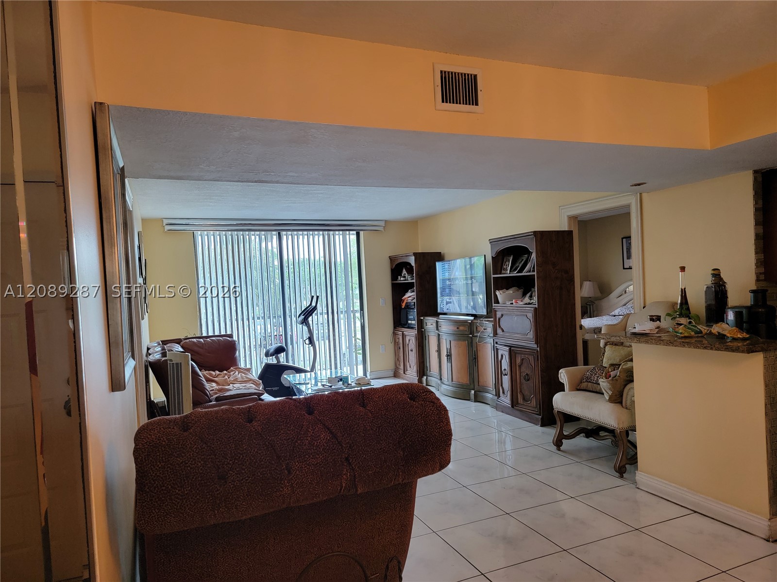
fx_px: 539
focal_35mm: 24
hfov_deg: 71.6
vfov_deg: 56.8
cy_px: 291
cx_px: 388
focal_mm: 6.7
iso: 320
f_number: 1.8
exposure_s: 1/120
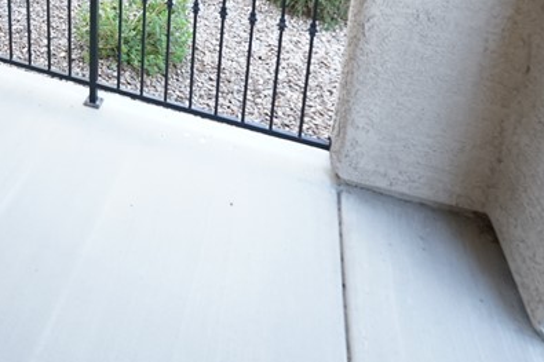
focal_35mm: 33
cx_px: 59
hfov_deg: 51.0
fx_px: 498
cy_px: -121
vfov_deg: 30.5
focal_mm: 12
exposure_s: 1/125
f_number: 7.1
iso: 1600
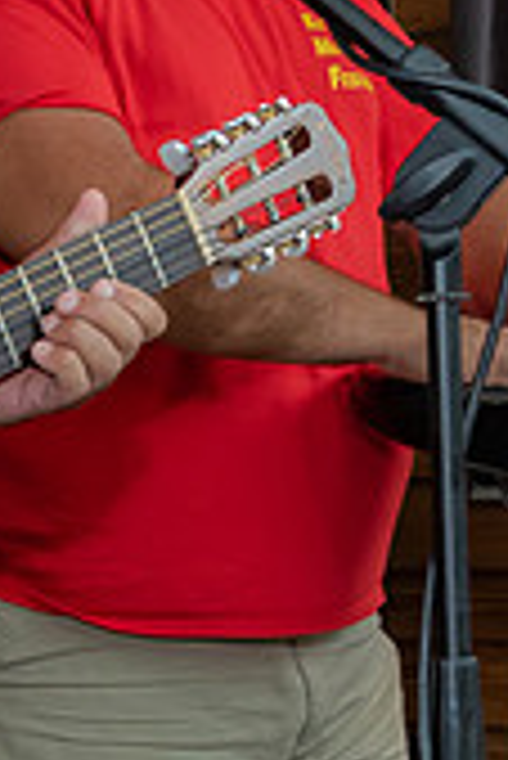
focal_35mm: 165
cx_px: -550
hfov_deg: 7.9
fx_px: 3485
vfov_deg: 12.4
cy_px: 497
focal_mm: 27
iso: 800
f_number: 5.6
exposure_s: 1/160
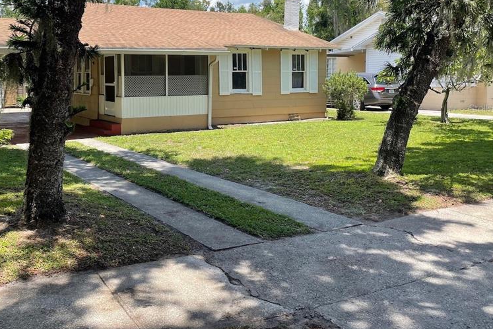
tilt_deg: -3.0
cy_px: 108
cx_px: 181
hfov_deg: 51.3
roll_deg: +0.5
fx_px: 507
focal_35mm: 37
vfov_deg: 35.6
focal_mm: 4.2
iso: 32
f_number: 1.6
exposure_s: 1/1689
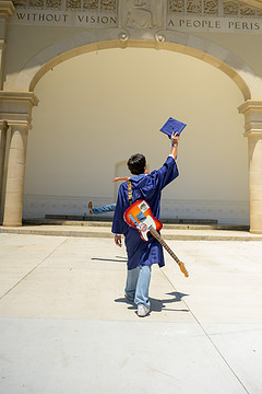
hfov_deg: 43.6
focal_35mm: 30
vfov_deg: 61.5
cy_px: 160
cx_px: 122
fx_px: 327
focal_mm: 24
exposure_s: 1/8000
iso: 800
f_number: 4
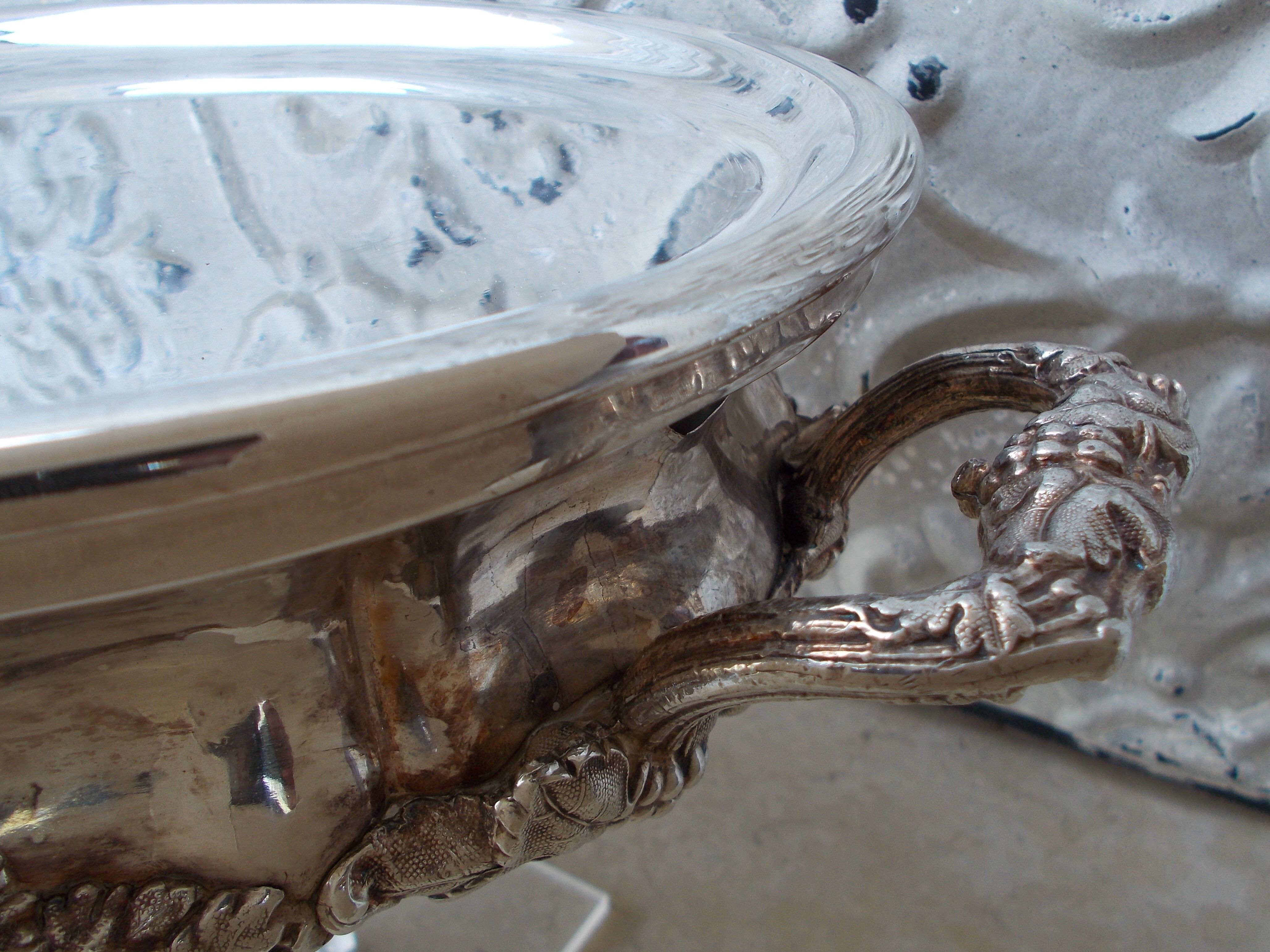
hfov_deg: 60.0
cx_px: 635
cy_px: 476
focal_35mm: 30
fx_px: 1101
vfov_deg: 46.8
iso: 80
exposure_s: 1/50
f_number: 3.4
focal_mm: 5.3
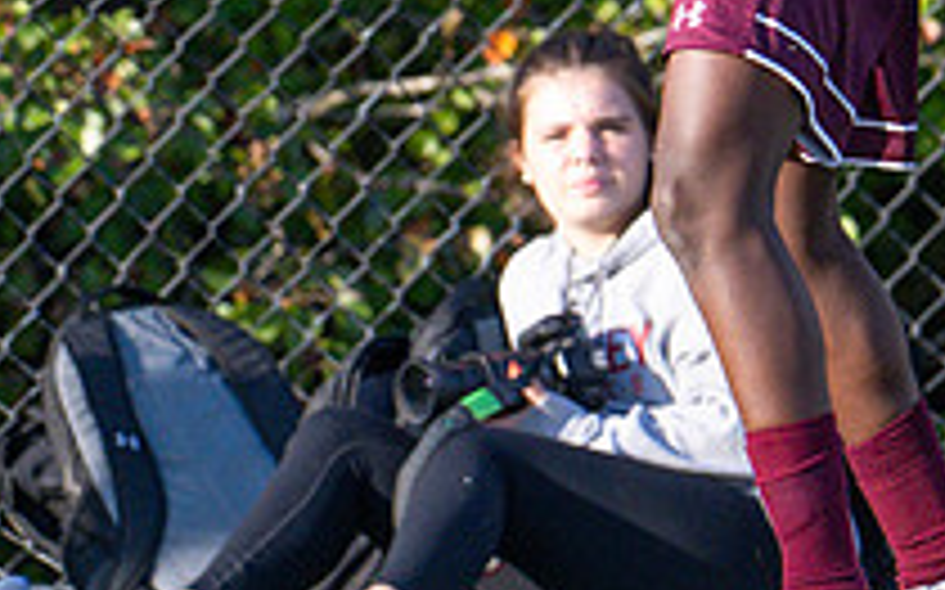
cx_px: 520
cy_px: -120
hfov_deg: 1.0
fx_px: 56346
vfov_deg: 0.6
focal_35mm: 2189
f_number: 4.5
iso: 1250
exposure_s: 1/2500
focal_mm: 400
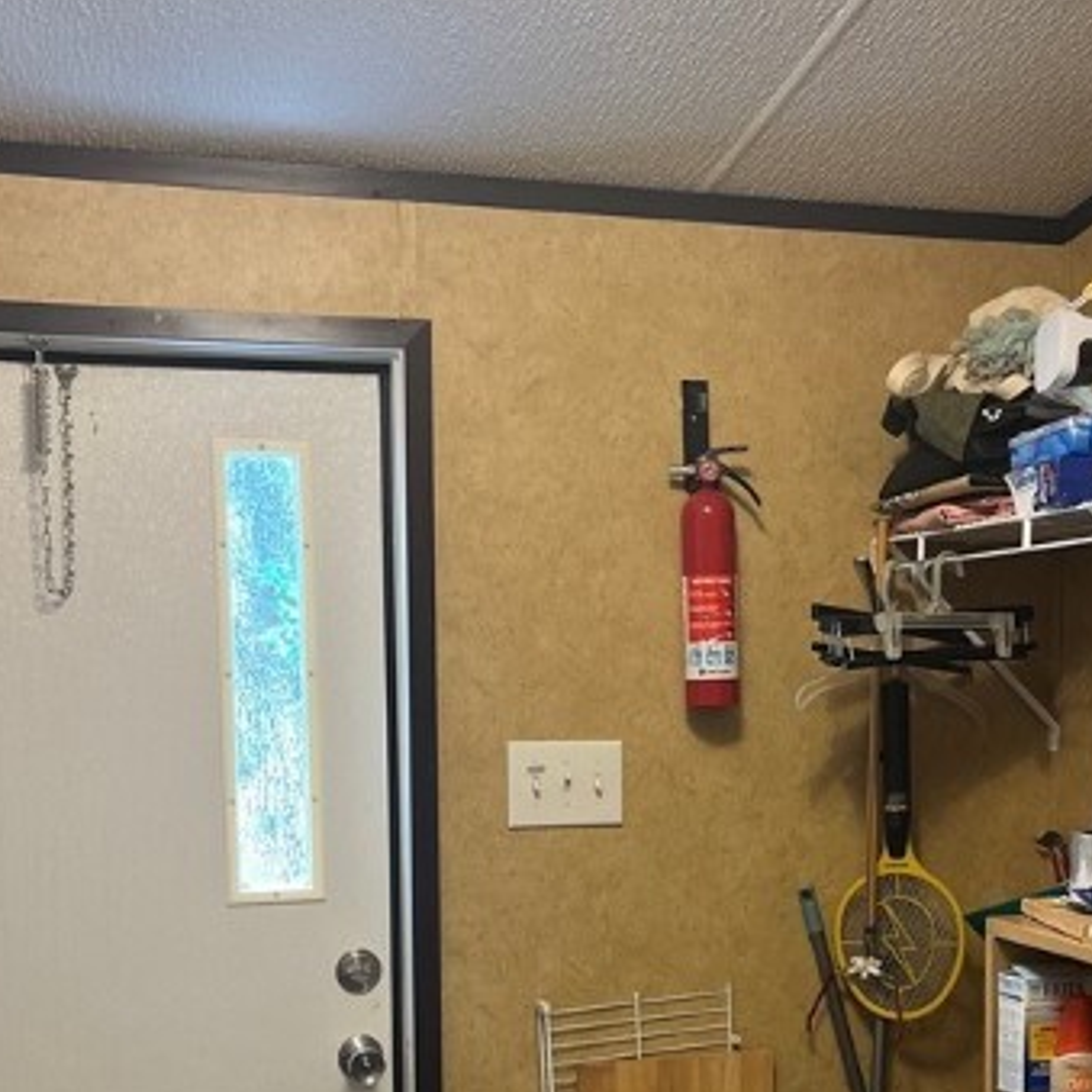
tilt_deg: -5.0
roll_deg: +1.0
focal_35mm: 52
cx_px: 647
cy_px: 854
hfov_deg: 32.7
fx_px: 1856
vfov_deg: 32.0
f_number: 1.6
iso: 160
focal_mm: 5.1
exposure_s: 1/60
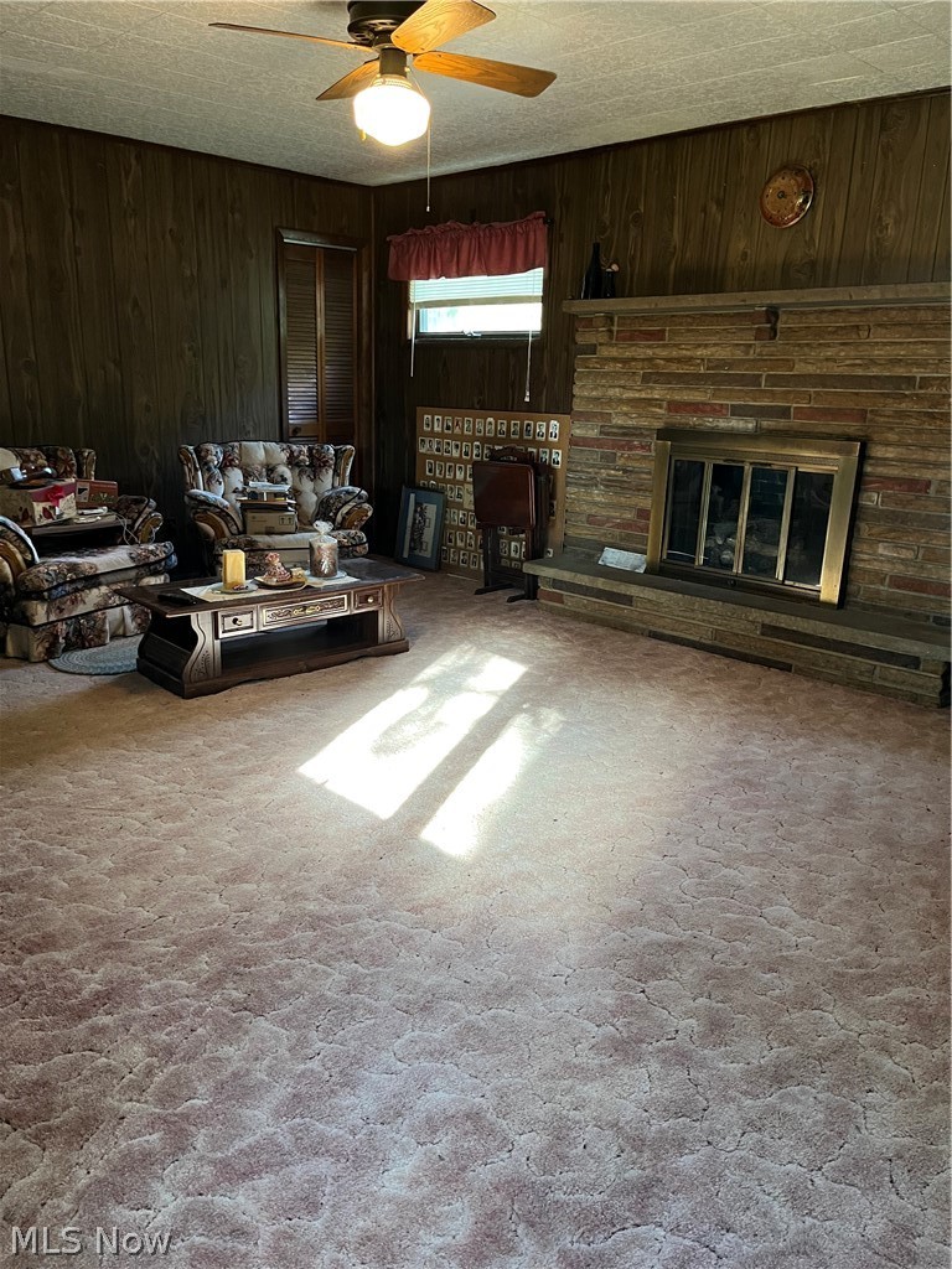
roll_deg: -0.8
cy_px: 634
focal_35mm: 26
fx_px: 953
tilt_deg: -15.9
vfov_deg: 67.3
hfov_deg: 53.1
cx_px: 476
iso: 320
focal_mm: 5.1
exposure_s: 1/60
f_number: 1.6
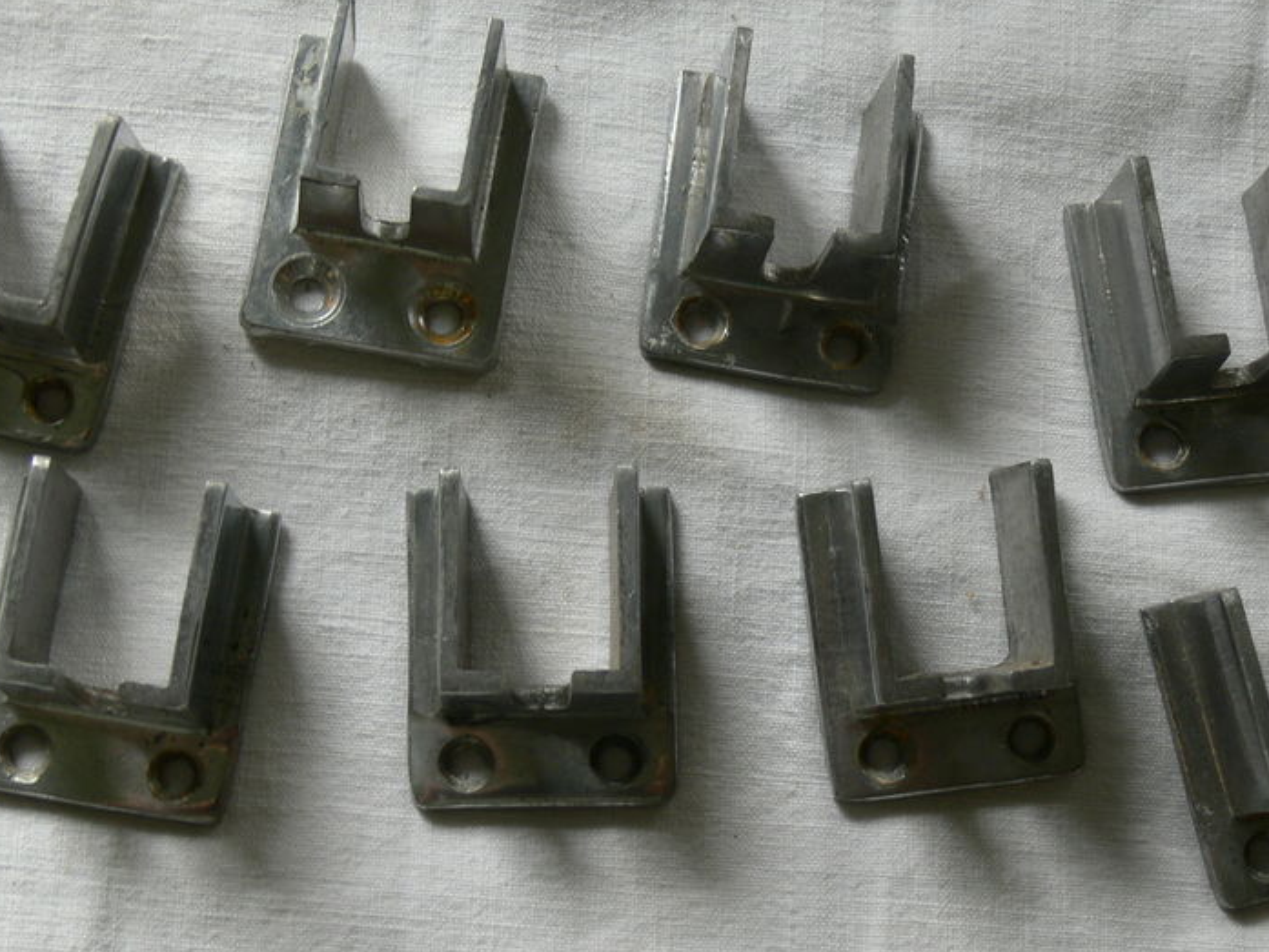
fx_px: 2420
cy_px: 470
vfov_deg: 22.3
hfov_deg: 29.4
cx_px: 654
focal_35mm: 66
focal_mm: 9.3
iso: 80
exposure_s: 1/30
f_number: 3.2
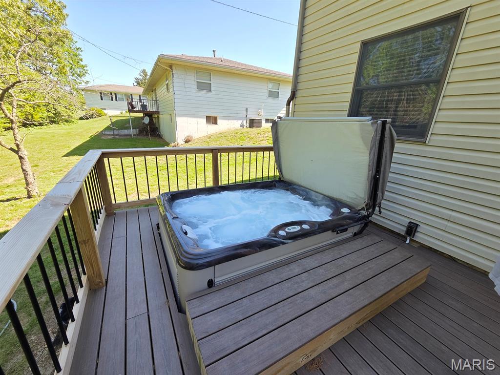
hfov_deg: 106.2
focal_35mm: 13
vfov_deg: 89.9
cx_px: 250
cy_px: 188
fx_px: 188
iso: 50
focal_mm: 2.2
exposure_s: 1/348
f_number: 2.2
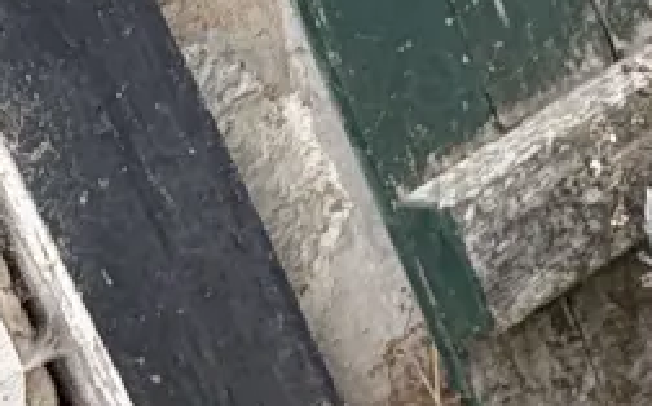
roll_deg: +10.4
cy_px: 1363
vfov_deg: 5.7
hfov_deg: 8.9
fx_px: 3728
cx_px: 1625
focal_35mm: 210
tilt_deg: -34.6
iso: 40
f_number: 1.6
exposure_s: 1/317
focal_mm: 5.96
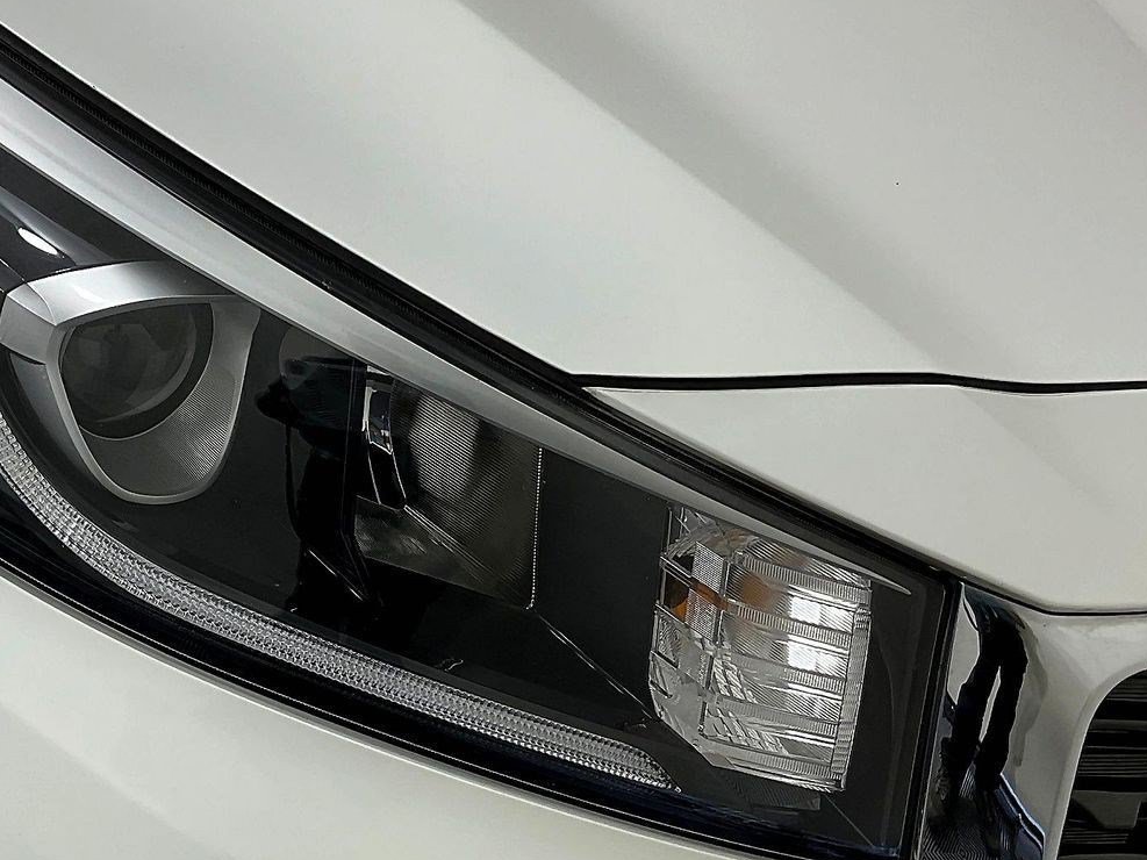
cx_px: 279
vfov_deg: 30.8
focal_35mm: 47
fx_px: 1557
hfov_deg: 39.3
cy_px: 334
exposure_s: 1/162
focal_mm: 3
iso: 16
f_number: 1.8
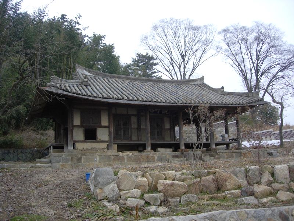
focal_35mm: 38
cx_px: 147
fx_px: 323
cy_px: 110
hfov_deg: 49.0
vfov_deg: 37.7
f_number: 2.8
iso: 64
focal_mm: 7.8
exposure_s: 1/483
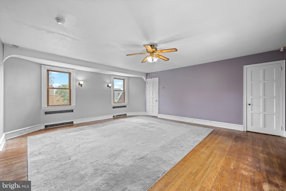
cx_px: 143
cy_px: 96
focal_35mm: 14
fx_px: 111
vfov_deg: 81.2
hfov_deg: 104.3
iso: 400
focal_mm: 14
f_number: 7.1
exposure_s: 1/10
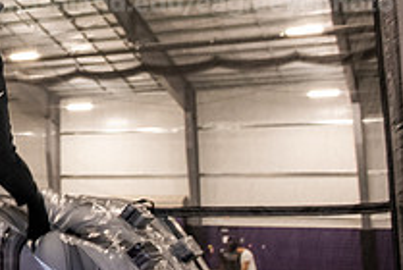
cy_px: 43
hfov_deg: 24.2
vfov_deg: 18.8
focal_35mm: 72
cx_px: -137
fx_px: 807
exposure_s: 1/125
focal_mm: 26
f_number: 3.2
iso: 2500
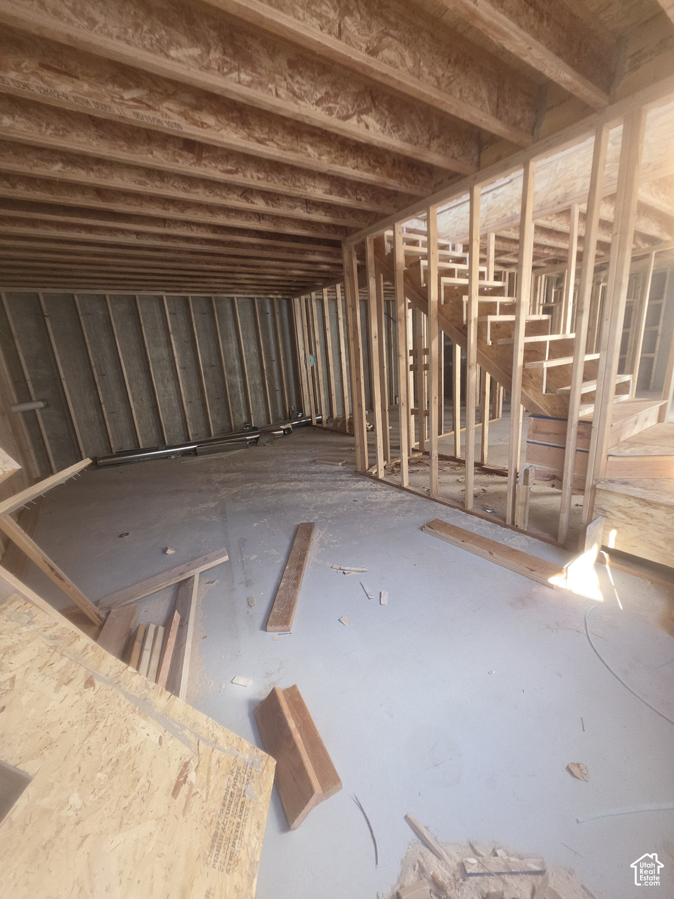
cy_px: 450
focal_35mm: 13
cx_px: 337
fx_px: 337
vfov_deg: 106.2
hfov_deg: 89.9
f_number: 1.9
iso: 80
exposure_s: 1/60
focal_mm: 2.2
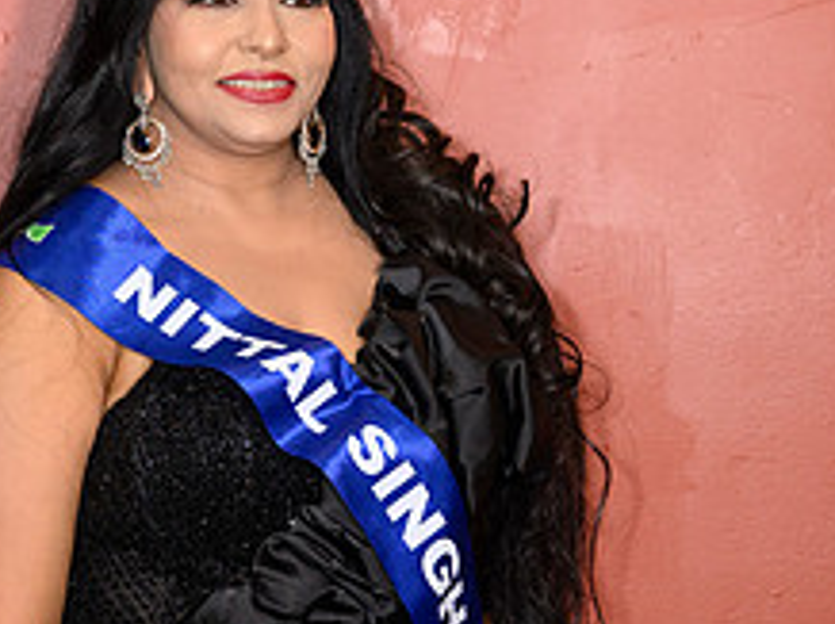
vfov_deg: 10.6
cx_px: 299
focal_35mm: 139
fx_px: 3349
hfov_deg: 14.2
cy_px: 279
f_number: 4
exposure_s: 1/200
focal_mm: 70
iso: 1250
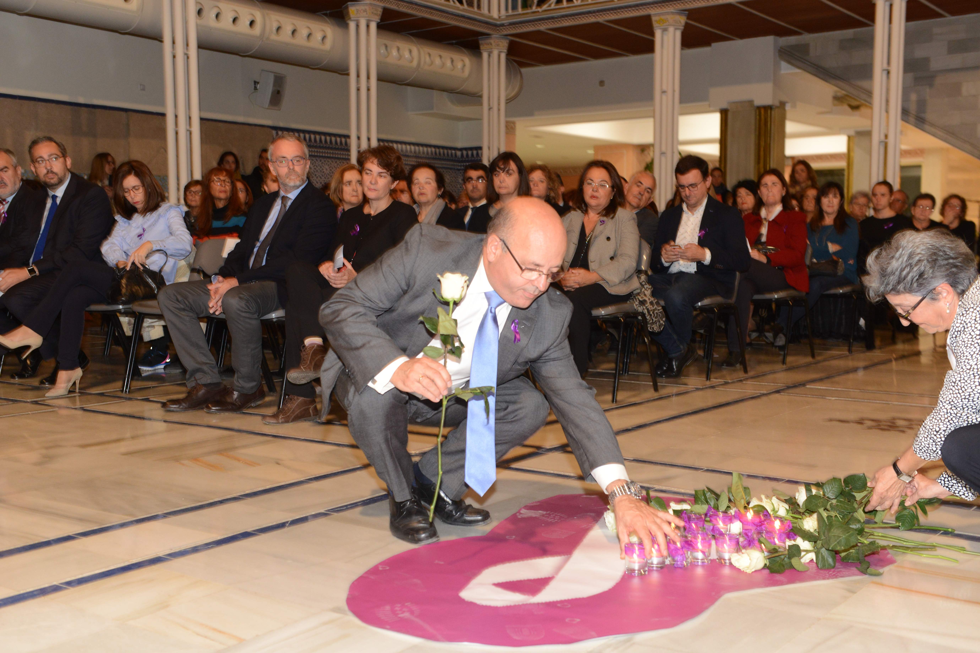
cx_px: 490
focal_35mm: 42
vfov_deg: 31.9
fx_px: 1143
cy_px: 326
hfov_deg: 46.4
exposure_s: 1/60
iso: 1600
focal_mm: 42
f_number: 5
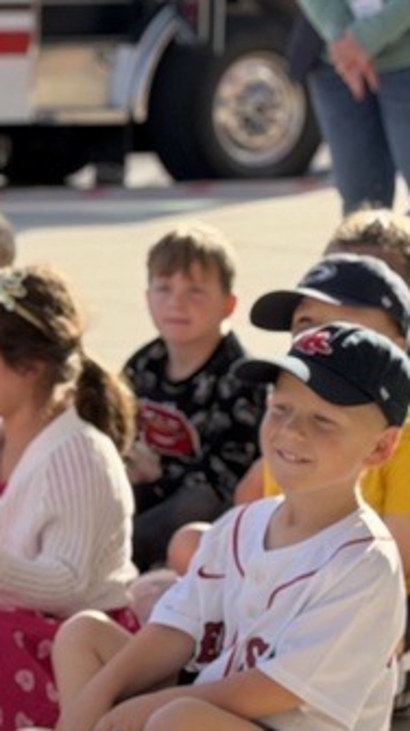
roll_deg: +0.7
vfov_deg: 13.4
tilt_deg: -6.6
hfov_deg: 7.2
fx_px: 3098
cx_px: -528
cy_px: 336
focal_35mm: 160
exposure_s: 1/1692
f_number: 1.8
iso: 100
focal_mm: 6.93
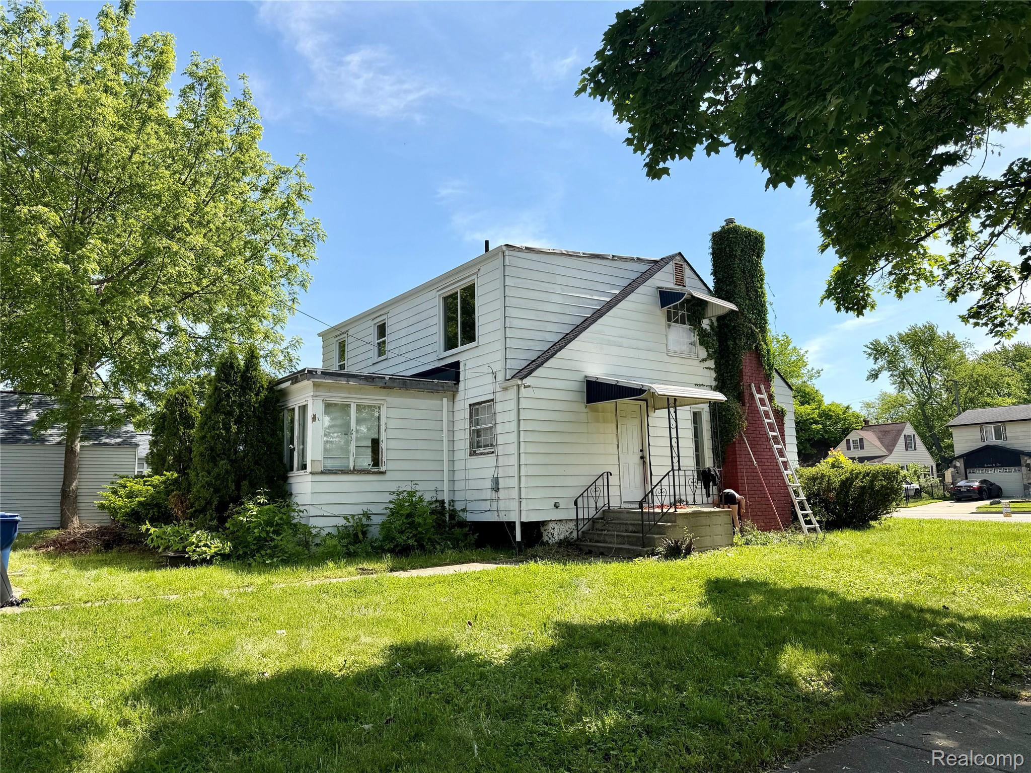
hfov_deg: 71.6
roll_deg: +1.2
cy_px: 386
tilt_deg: +9.7
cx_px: 516
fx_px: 715
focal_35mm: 24
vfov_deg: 56.8
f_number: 1.78
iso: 80
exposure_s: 1/4405
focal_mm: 6.76
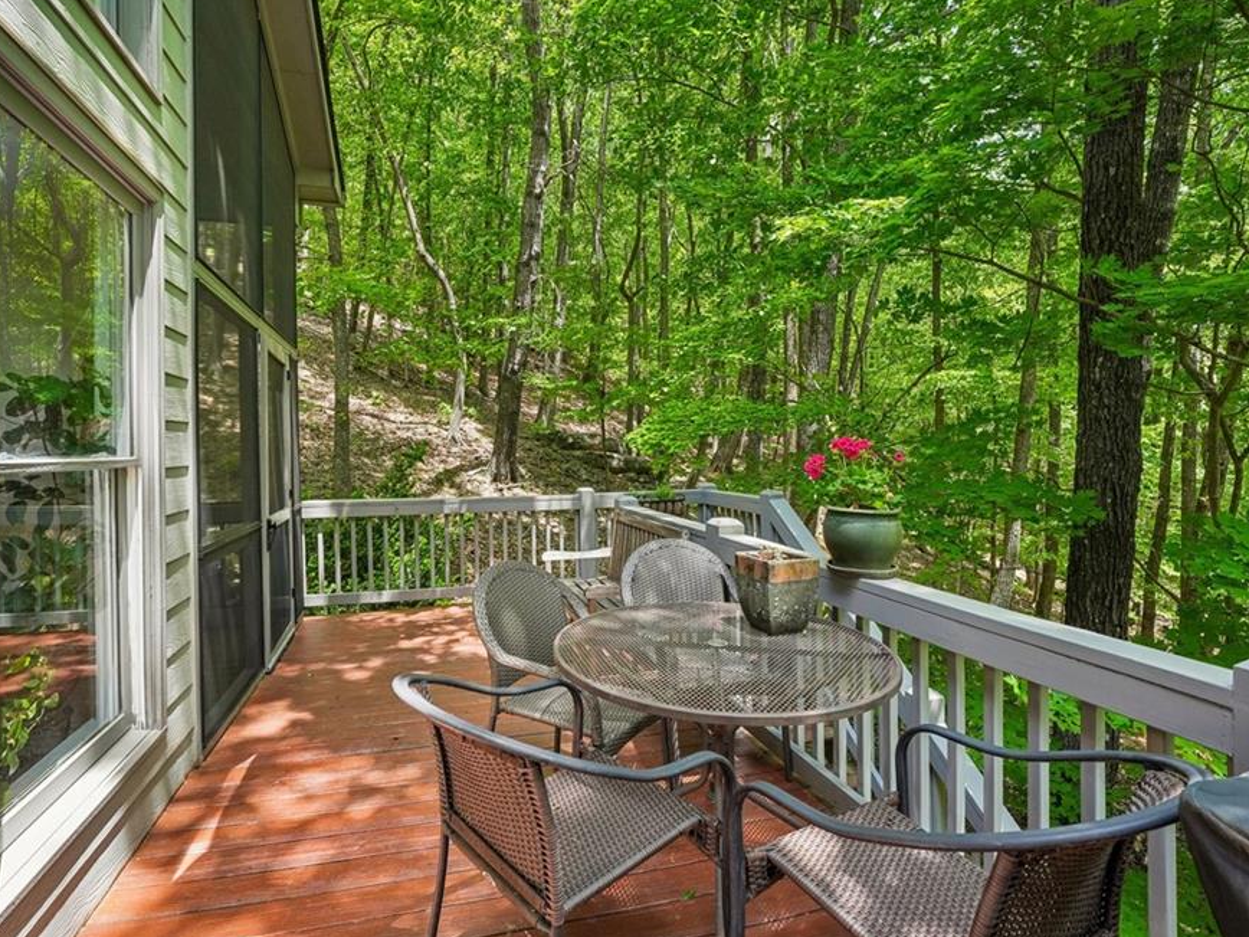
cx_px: 583
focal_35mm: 17
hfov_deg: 90.1
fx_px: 622
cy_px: 467
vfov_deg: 74.0
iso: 320
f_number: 8
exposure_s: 1/100
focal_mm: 15.2
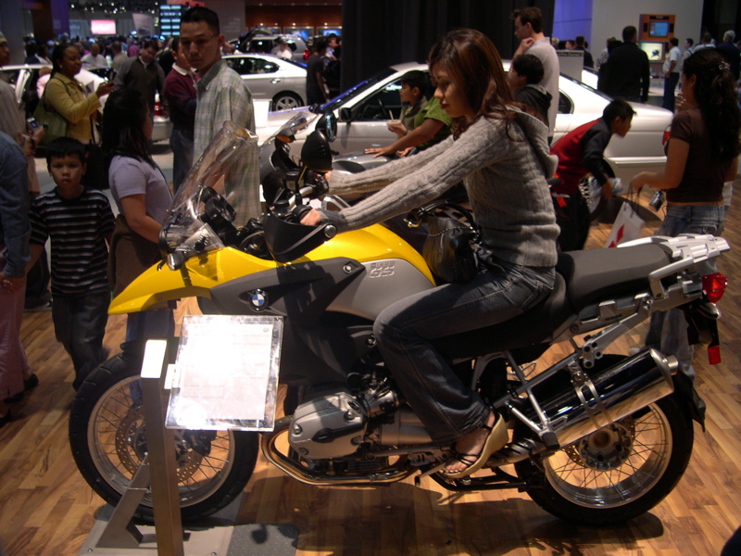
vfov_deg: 37.7
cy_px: 278
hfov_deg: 49.0
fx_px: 813
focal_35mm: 38
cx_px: 370
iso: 100
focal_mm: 8
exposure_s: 1/43.2
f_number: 2.8
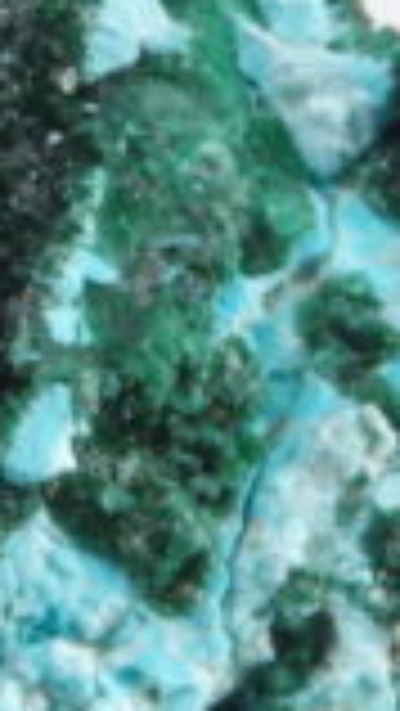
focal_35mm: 326
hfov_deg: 3.7
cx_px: -171
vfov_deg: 6.6
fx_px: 6140
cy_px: 439
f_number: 7.1
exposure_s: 1/1.25
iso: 100
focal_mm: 55
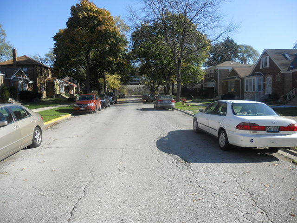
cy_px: 112
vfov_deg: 51.4
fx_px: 232
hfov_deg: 65.3
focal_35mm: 27
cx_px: 148
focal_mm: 4.9
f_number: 3.2
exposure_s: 1/640
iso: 80
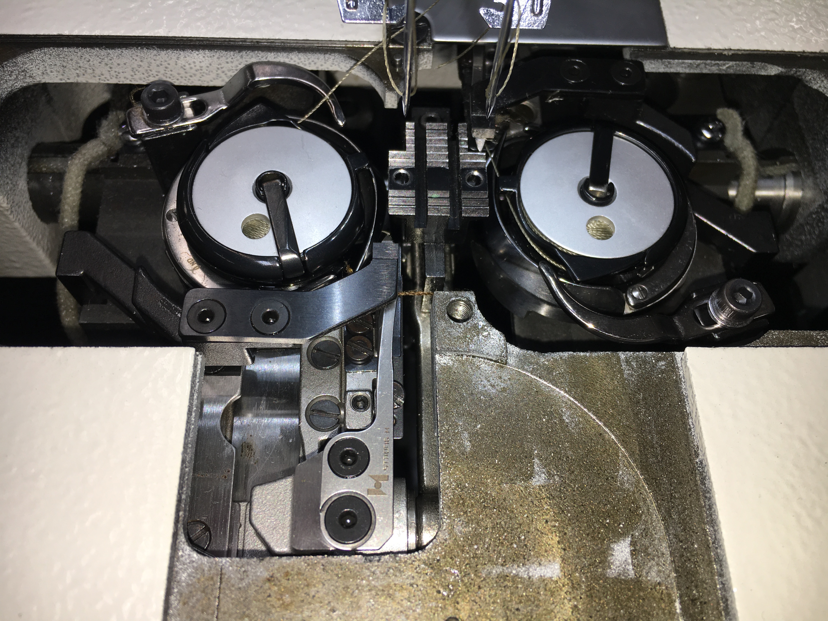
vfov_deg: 48.2
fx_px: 694
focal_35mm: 29
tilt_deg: -62.8
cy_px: 310
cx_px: 414
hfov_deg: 61.7
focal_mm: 4.15
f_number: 2.2
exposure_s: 1/125
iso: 25
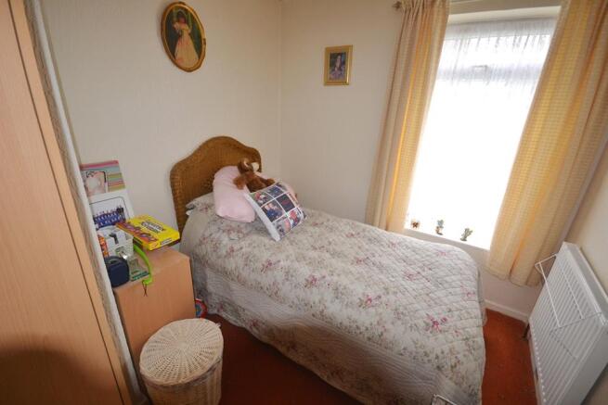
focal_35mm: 15
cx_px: 304
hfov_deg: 100.4
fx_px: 253
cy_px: 202
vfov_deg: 77.4
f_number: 4
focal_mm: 10
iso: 500
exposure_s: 1/60
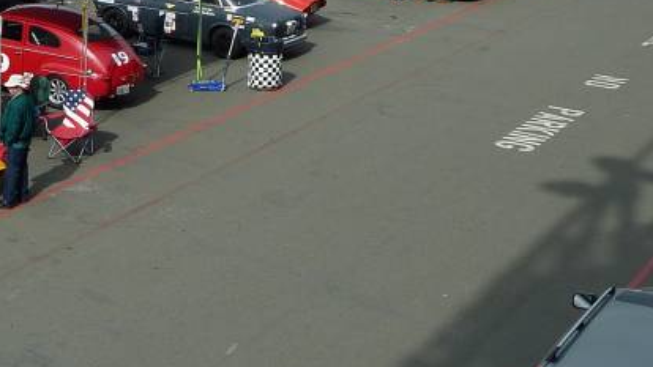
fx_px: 1420
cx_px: 118
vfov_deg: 14.6
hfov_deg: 25.4
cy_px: 50
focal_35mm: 82
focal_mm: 4.7
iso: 80
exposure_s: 1/500
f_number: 5
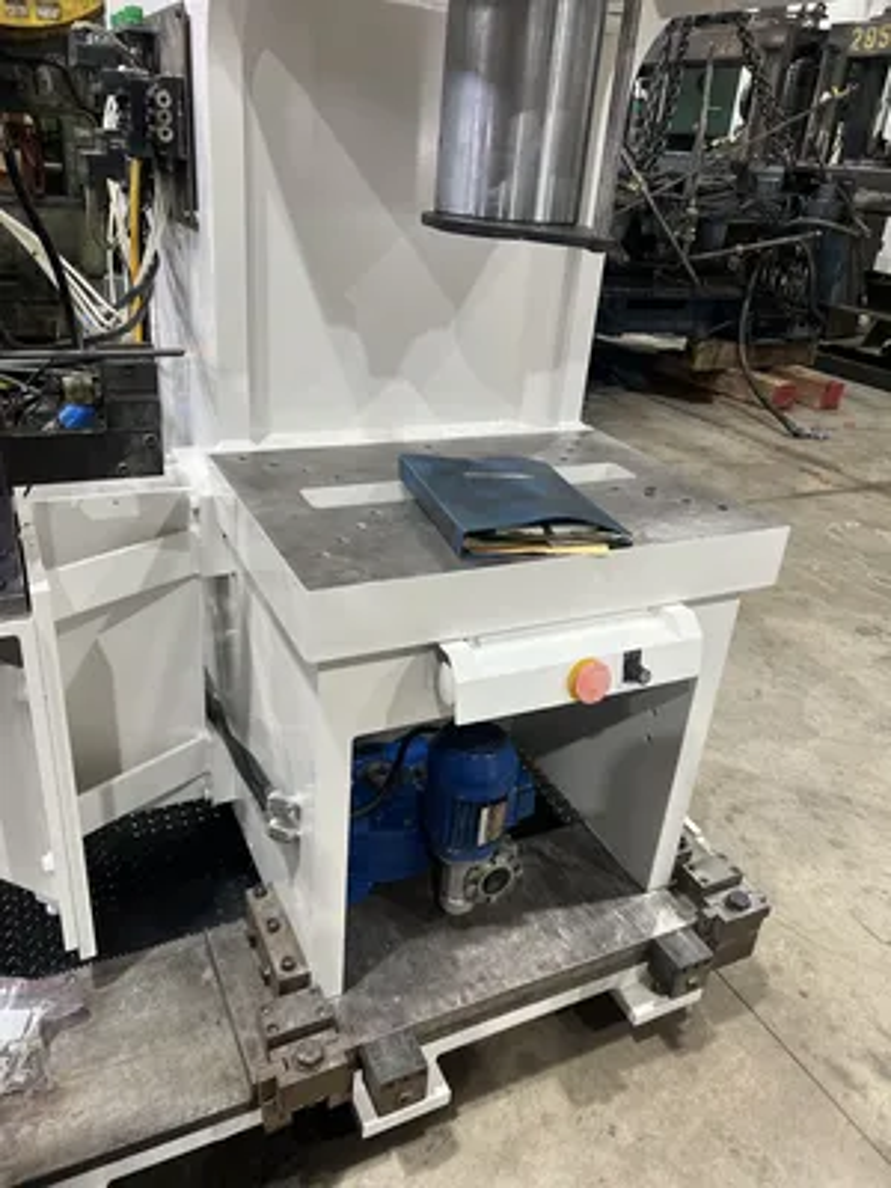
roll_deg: -4.1
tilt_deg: -27.4
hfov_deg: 53.1
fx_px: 892
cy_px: 594
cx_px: 446
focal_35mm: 26
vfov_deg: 67.3
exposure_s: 1/121
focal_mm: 5.7
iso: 125
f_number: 1.5
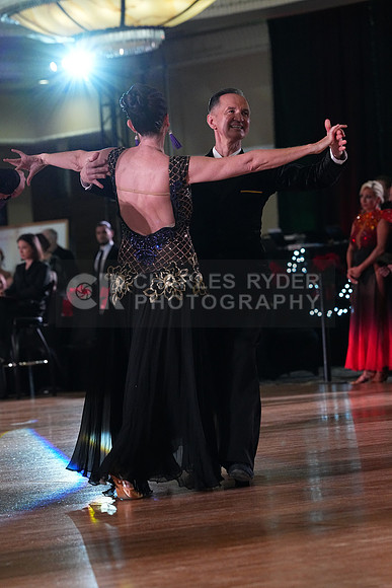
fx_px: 2514
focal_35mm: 154
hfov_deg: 8.9
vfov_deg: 13.3
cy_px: 294
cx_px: 196
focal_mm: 154
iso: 6400
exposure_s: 1/400
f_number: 5.6
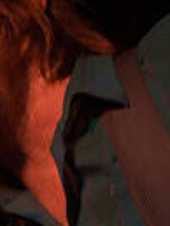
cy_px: 279
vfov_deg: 6.7
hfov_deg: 5.1
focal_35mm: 292
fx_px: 1909
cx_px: -20
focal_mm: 58
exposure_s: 1/50
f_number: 2.8
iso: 1600
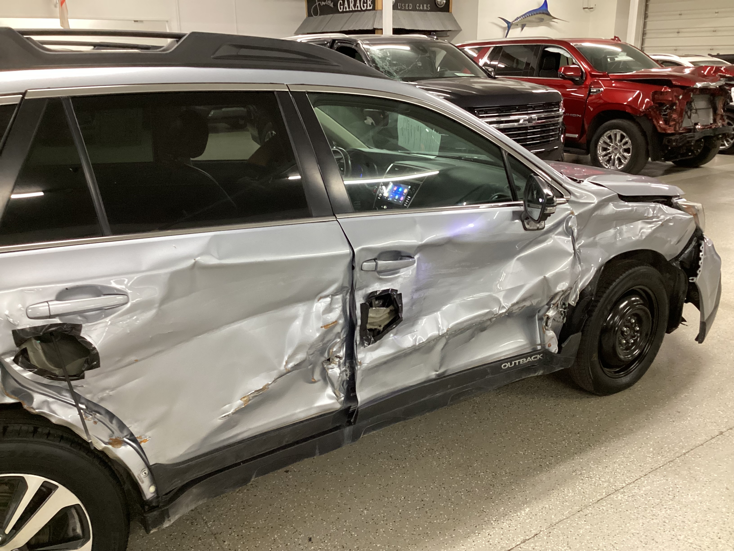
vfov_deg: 45.4
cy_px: 276
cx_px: 367
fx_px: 657
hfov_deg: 58.4
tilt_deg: -19.6
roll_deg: +0.2
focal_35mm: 31
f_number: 2.4
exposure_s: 1/50
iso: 320
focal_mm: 3.3
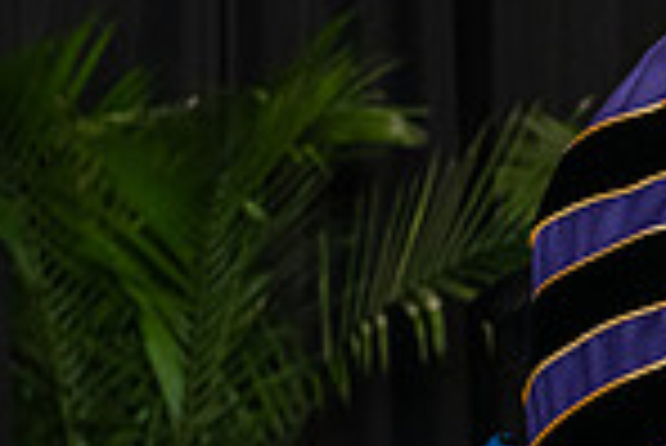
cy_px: 246
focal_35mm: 275
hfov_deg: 7.2
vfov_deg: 5.0
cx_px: 1264
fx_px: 5092
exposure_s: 1/200
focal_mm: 70
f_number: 5
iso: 2000
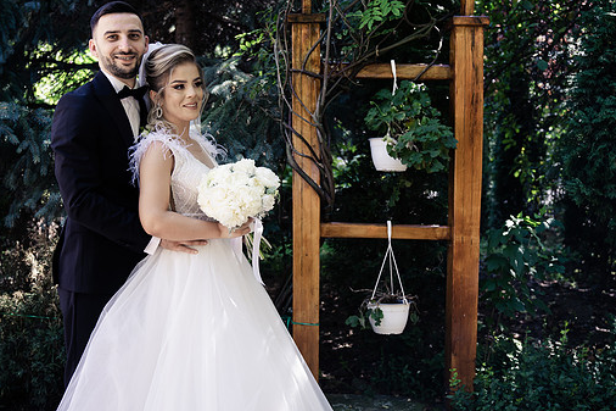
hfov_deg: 55.8
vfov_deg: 38.8
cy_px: 182
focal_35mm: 34
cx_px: 287
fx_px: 582
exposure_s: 1/125
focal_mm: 28
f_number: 2.8
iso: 160
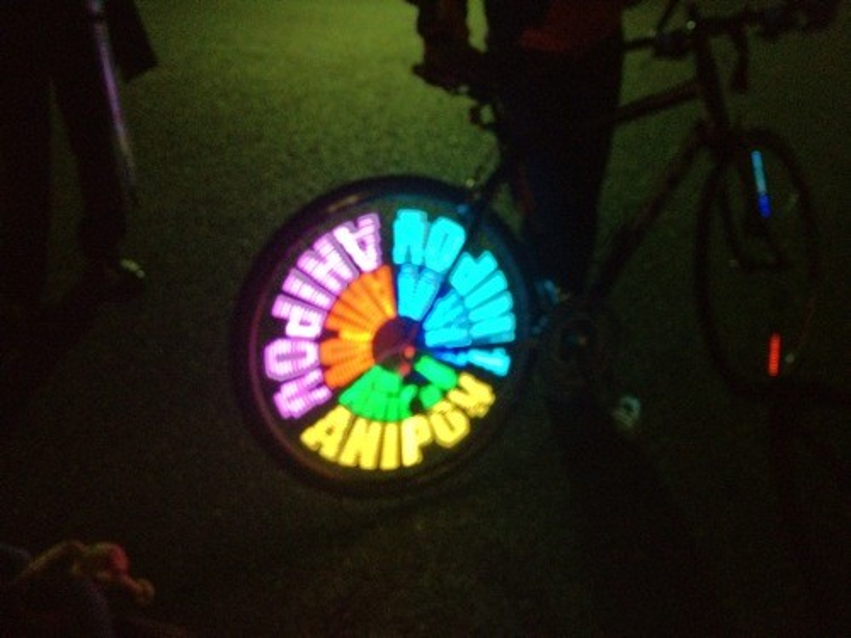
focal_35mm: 35
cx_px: 426
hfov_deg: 52.6
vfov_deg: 40.7
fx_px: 860
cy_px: 319
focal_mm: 4.28
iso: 800
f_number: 2.4
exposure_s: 1/15
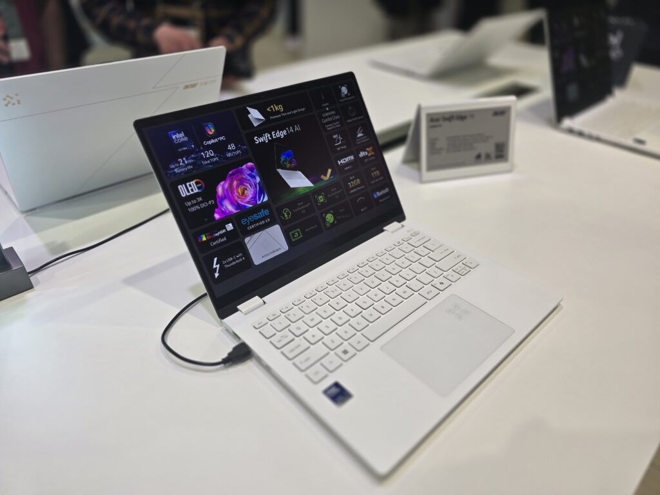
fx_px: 439
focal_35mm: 23
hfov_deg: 73.9
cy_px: 248
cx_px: 330
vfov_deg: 58.9
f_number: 1.7
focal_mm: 6.3
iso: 12
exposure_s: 1/50.6
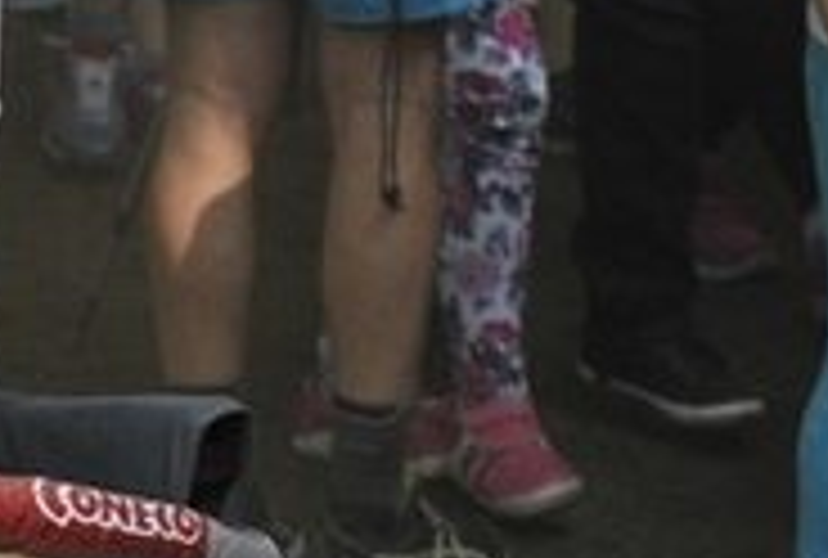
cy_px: -158
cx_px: -374
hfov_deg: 7.0
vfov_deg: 4.7
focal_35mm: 291
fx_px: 6709
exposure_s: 1/500
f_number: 4
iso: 400
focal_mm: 55
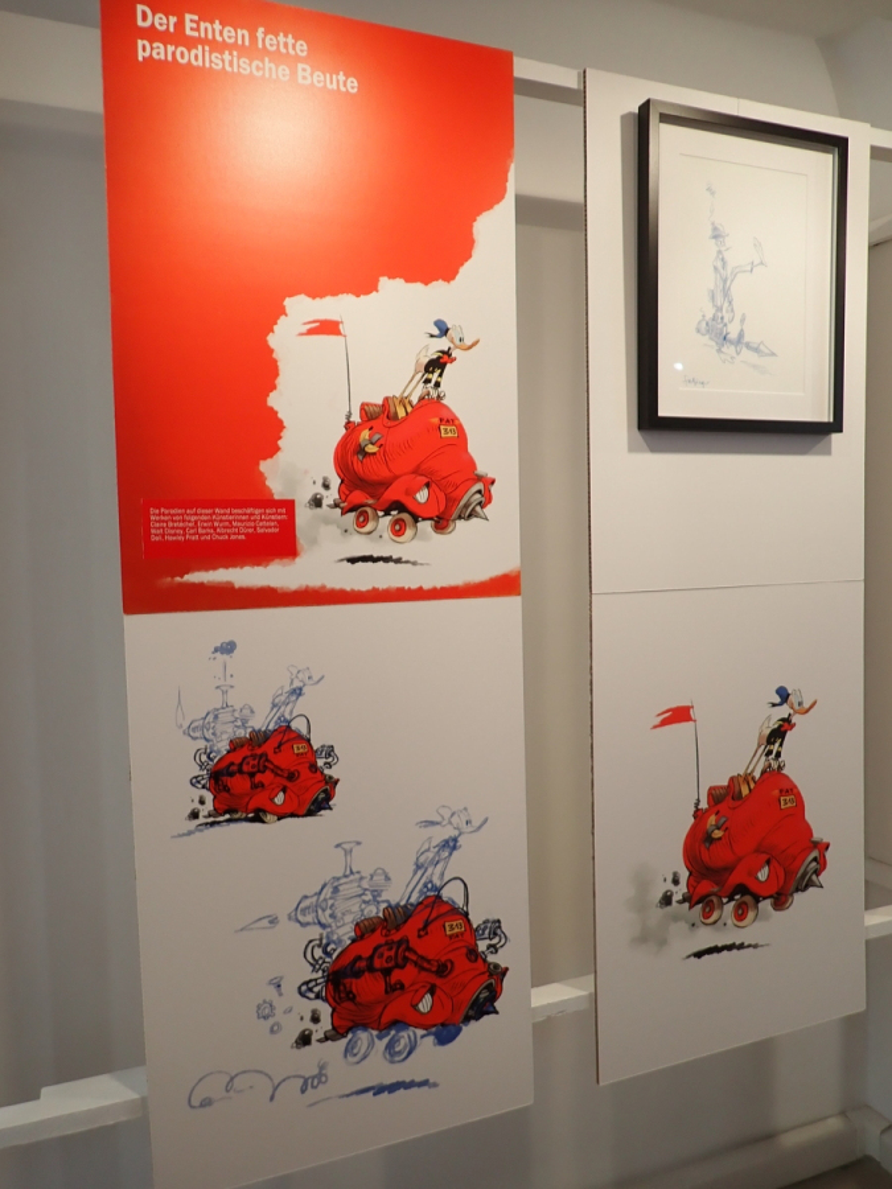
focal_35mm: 25
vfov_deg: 69.4
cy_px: 594
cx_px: 446
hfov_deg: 54.9
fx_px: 859
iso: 125
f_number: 2
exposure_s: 1/125
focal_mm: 4.5
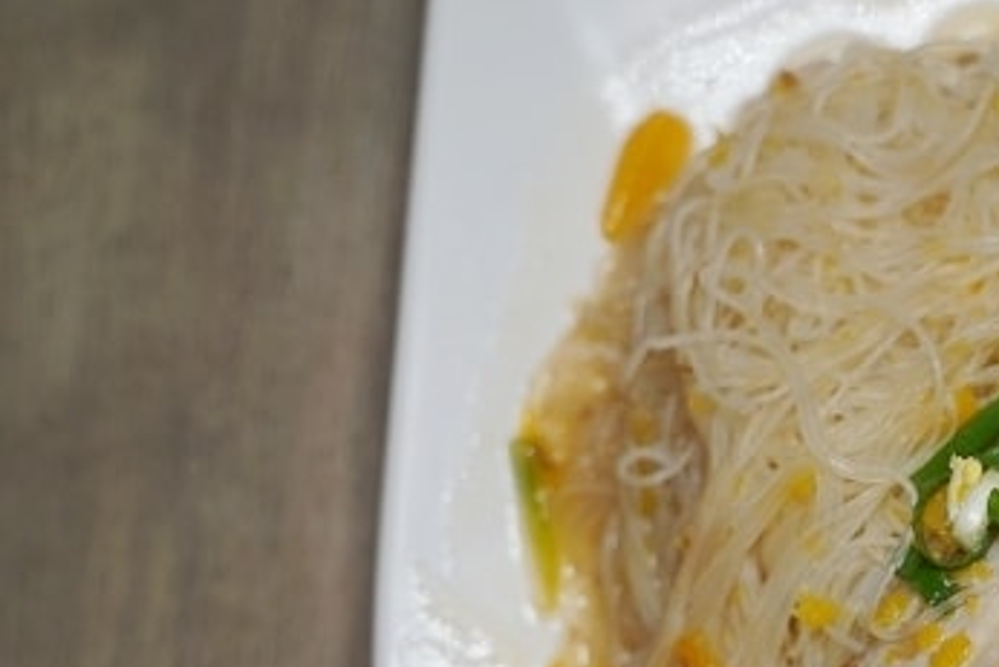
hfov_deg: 17.3
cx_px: 1294
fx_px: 3081
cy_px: 733
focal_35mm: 111
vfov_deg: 12.2
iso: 125
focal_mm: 32
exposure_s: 1/60
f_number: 4
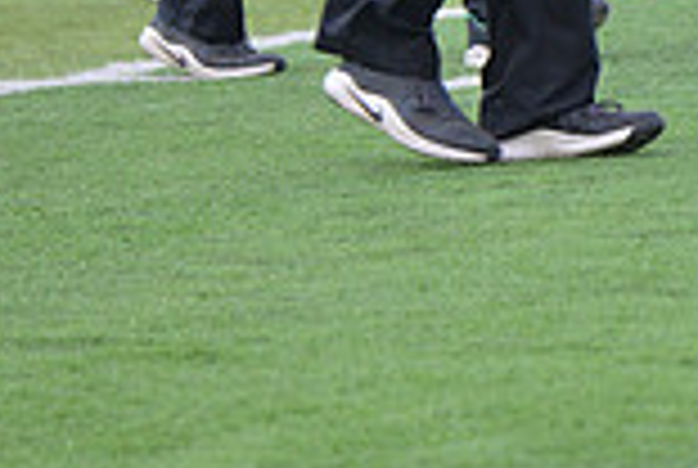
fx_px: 16298
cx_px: 538
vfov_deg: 1.6
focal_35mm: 839
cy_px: -486
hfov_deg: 2.5
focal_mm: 290
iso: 640
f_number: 5.6
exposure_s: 1/500
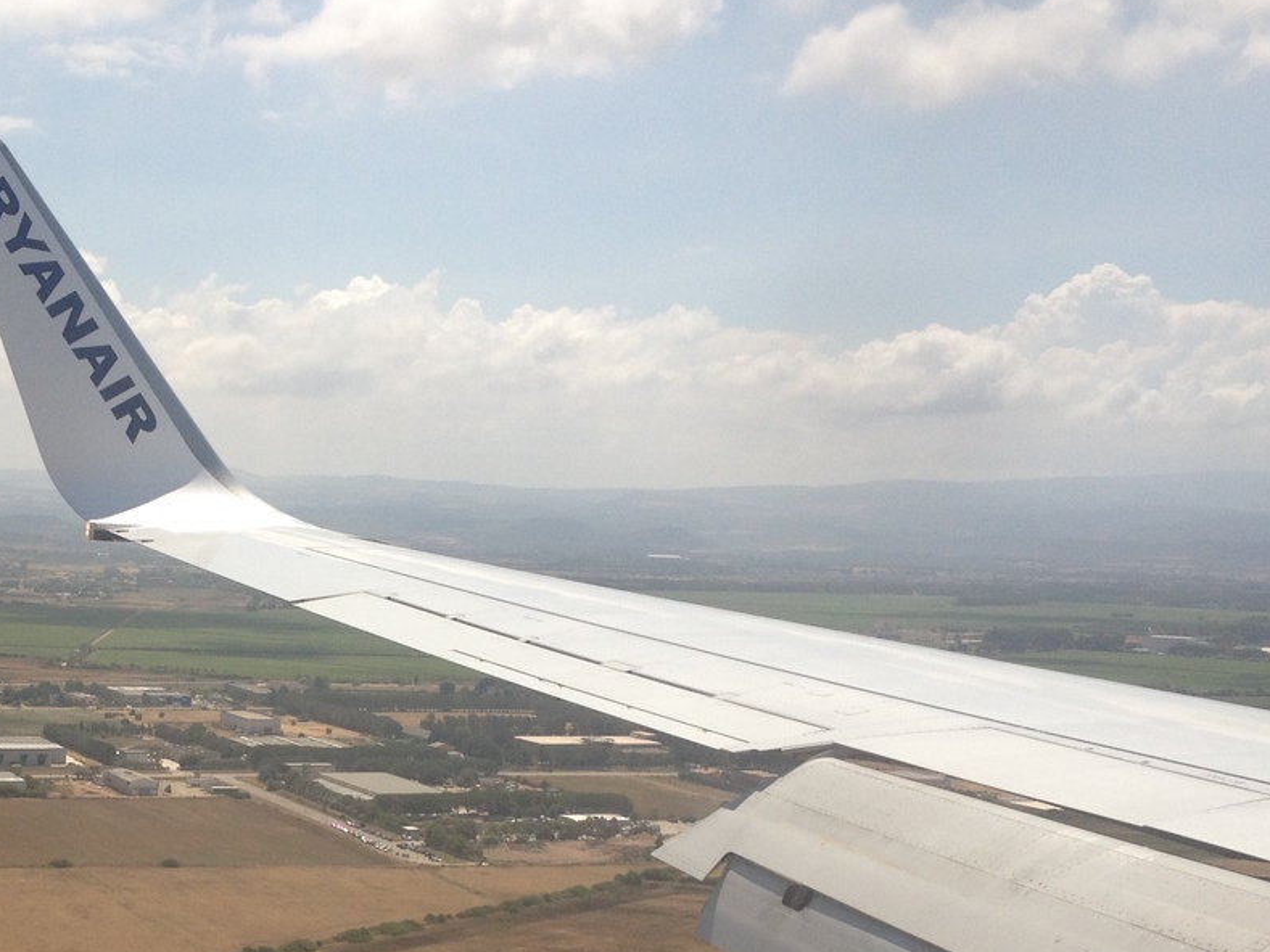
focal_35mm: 71
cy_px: 790
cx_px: 190
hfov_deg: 26.7
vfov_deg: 20.4
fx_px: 2605
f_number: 2.4
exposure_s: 1/1672
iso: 50
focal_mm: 4.28
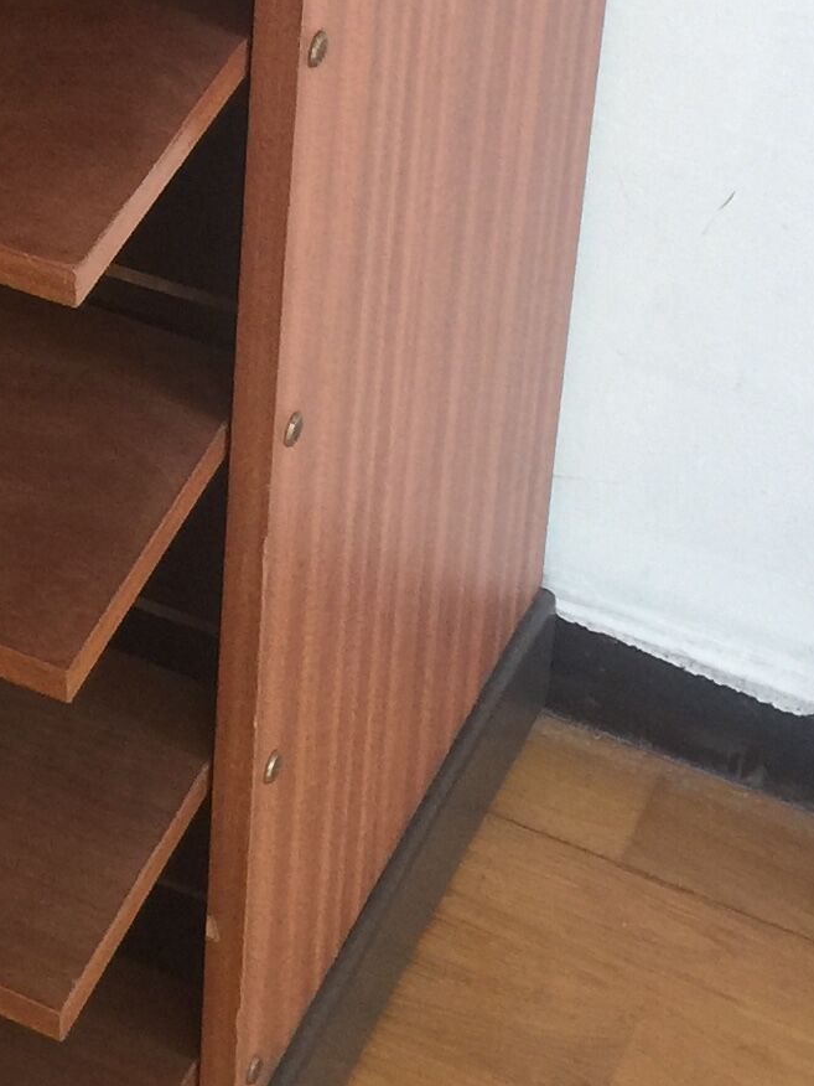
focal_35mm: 108
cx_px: -238
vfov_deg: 17.4
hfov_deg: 13.2
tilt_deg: -31.7
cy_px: -182
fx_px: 3386
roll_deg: +1.9
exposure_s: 1/33
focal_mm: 4.15
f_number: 2.2
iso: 50
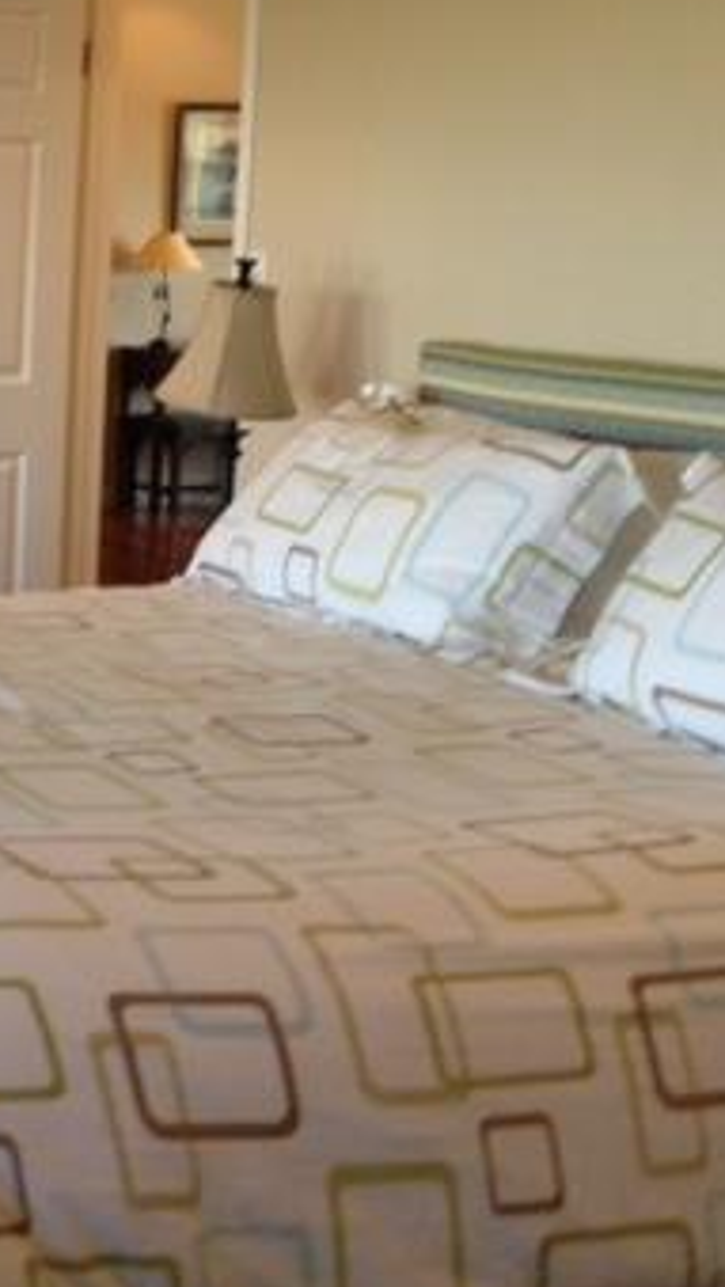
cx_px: -406
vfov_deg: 29.1
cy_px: 425
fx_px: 2458
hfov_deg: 15.3
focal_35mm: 72
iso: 50
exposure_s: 1/30
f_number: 2.4
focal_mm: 4.28
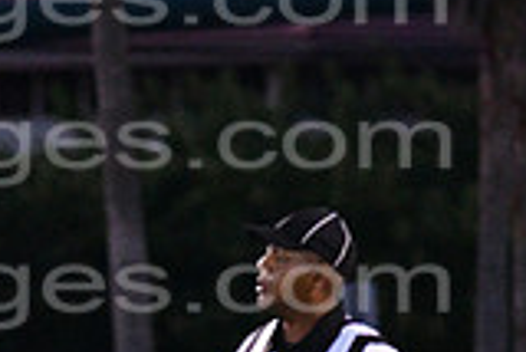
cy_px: 505
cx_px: -283
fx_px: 23793
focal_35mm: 1627
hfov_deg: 1.3
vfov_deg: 0.8
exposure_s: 1/800
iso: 8000
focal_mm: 300
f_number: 4.5
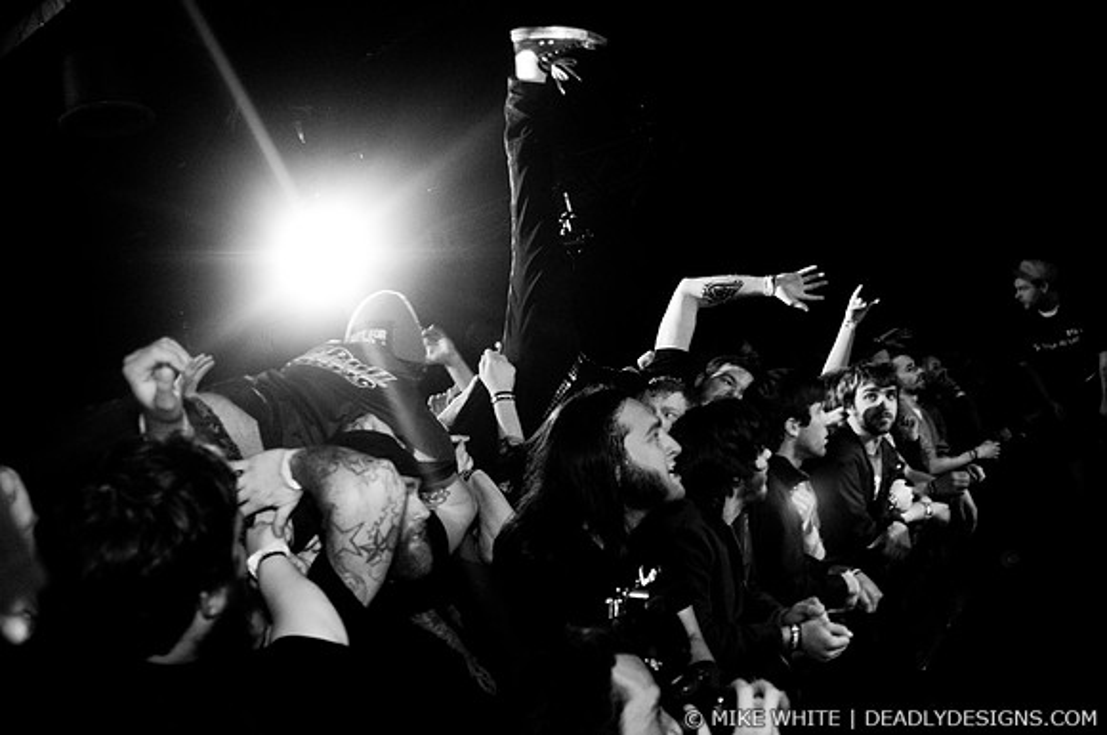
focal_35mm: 30
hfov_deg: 62.0
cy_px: 368
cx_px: 554
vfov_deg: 43.5
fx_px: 921
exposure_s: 1/125
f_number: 2.8
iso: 1000
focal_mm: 20
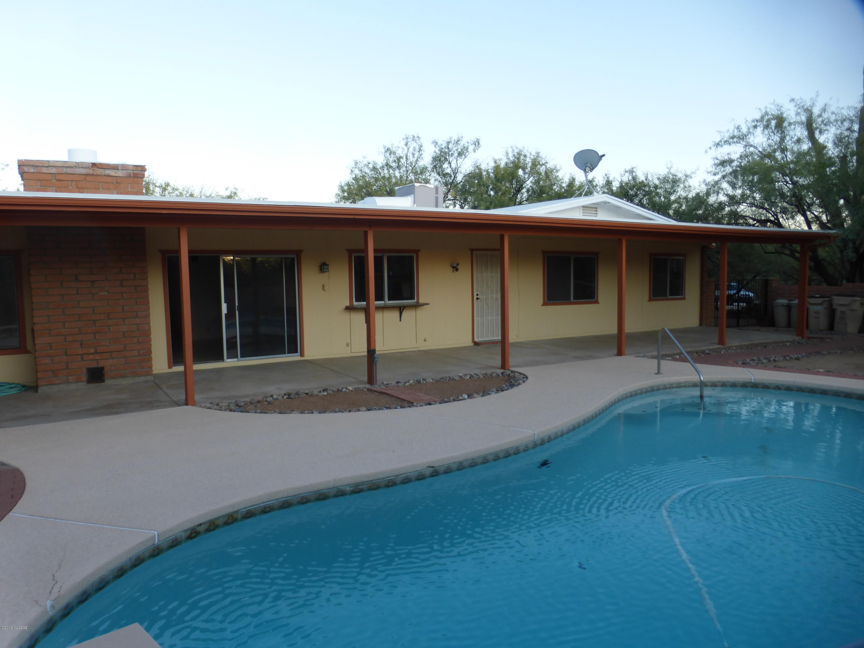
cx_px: 432
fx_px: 624
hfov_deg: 69.4
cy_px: 324
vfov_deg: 54.9
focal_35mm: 25
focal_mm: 4.3
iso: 100
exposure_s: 1/80
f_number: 3.3
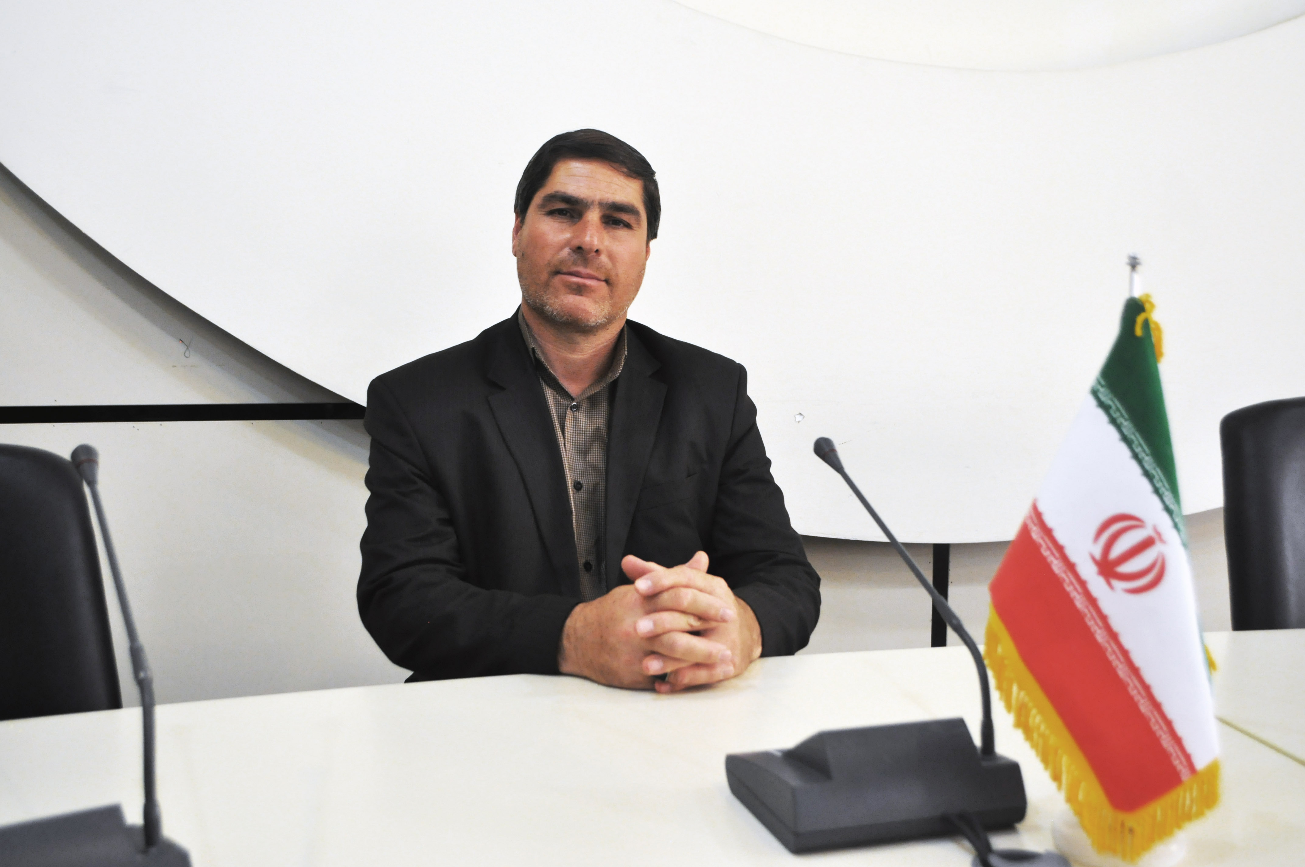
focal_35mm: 39
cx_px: 652
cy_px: 434
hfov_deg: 49.6
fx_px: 1412
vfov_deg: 34.1
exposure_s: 1/50
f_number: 4.2
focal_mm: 26
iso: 800
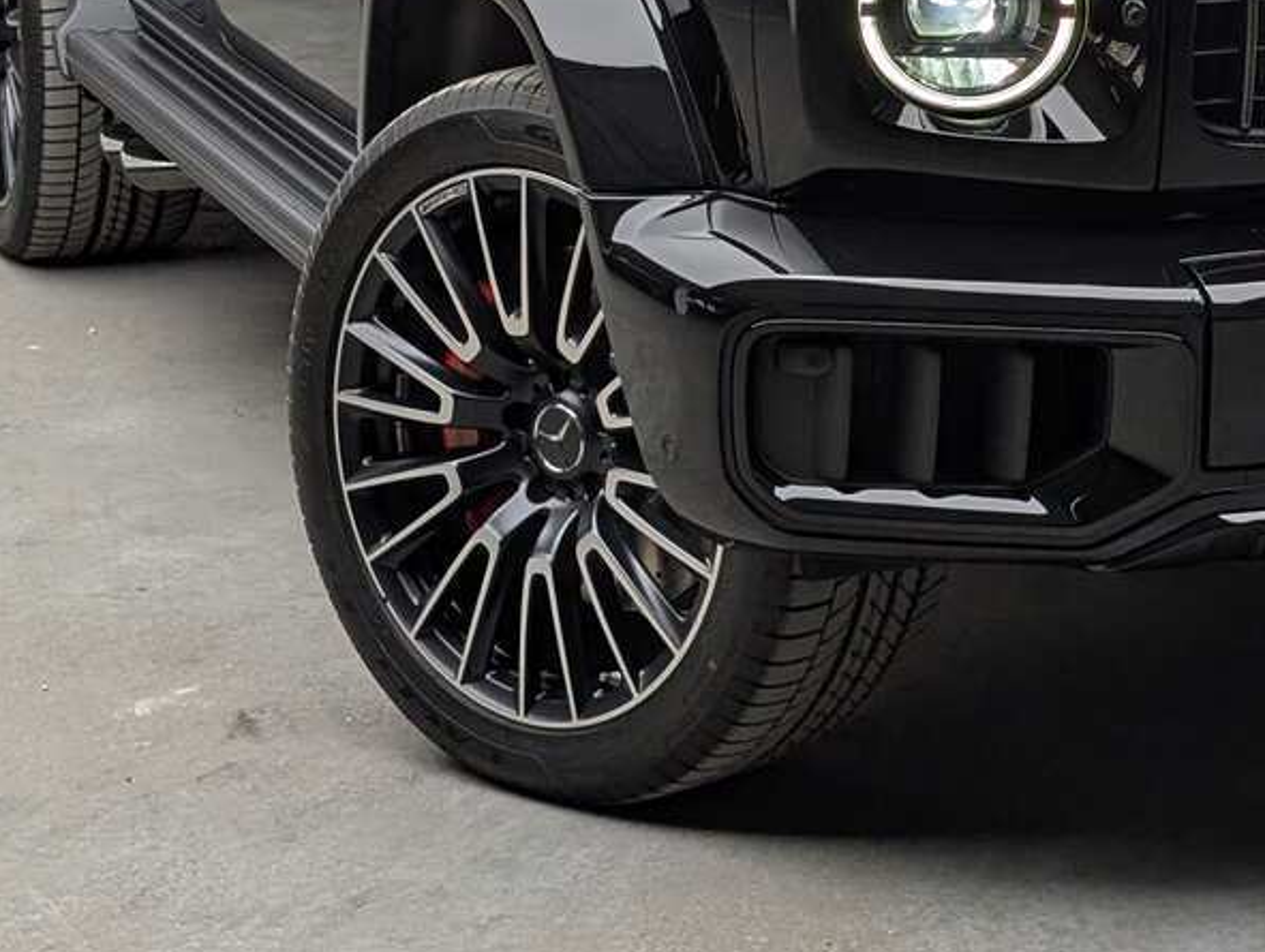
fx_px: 4245
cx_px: 1068
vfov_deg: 12.6
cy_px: -98
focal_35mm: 116
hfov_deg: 16.8
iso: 24
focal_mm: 6.9
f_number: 1.68
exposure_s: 1/100
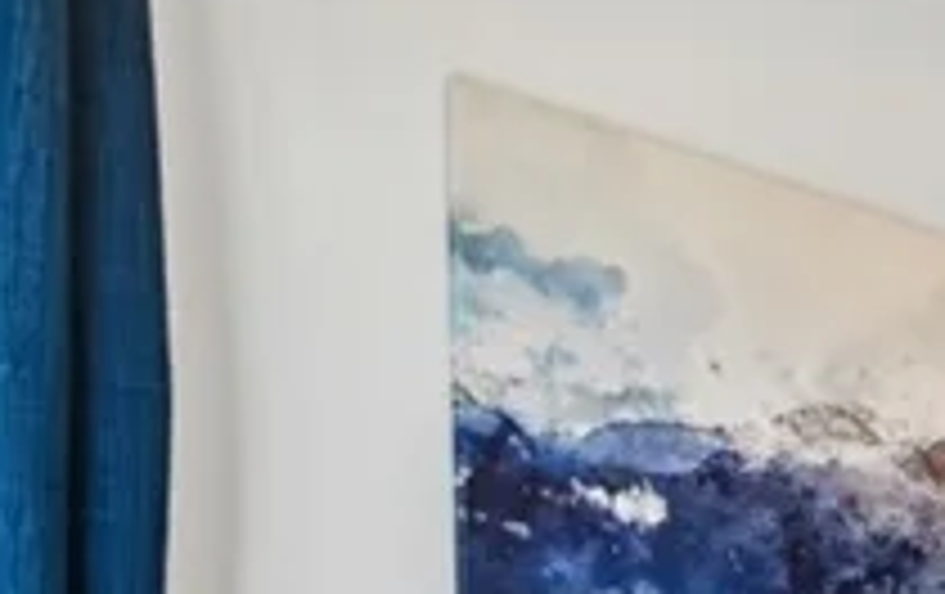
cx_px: 1721
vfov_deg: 20.6
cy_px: 796
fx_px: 1470
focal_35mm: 57
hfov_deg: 21.7
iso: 250
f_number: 8
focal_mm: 14
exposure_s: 1/10
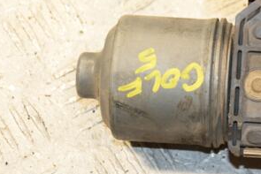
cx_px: 260
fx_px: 1284
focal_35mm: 177
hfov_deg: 11.5
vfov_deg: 7.8
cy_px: 53
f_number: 5.6
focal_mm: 58
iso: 800
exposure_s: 1/200
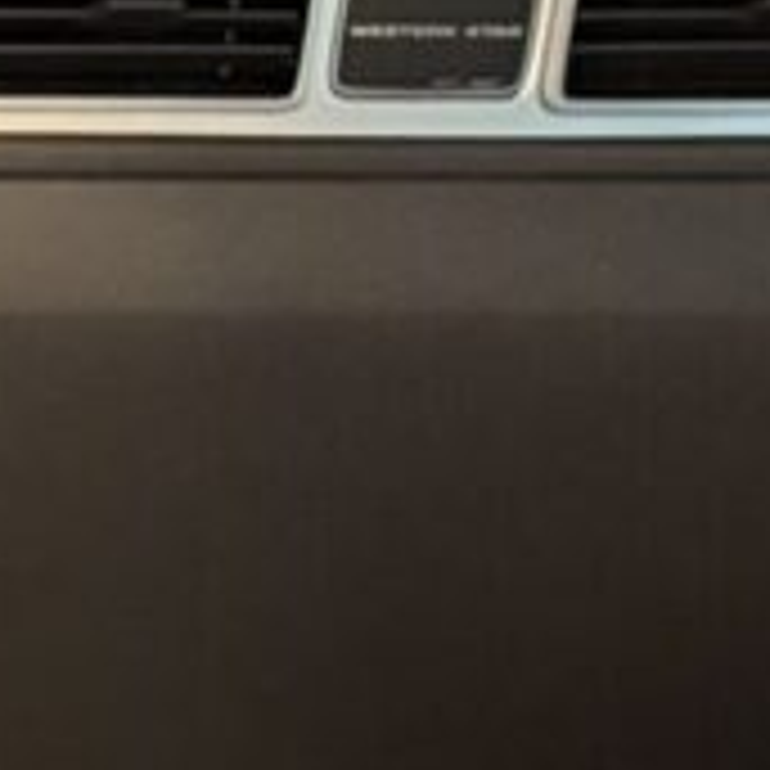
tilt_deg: -47.9
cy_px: 1405
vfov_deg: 9.3
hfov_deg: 8.1
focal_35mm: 179
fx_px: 4505
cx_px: -1648
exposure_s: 1/30
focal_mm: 6.76
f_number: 1.78
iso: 800
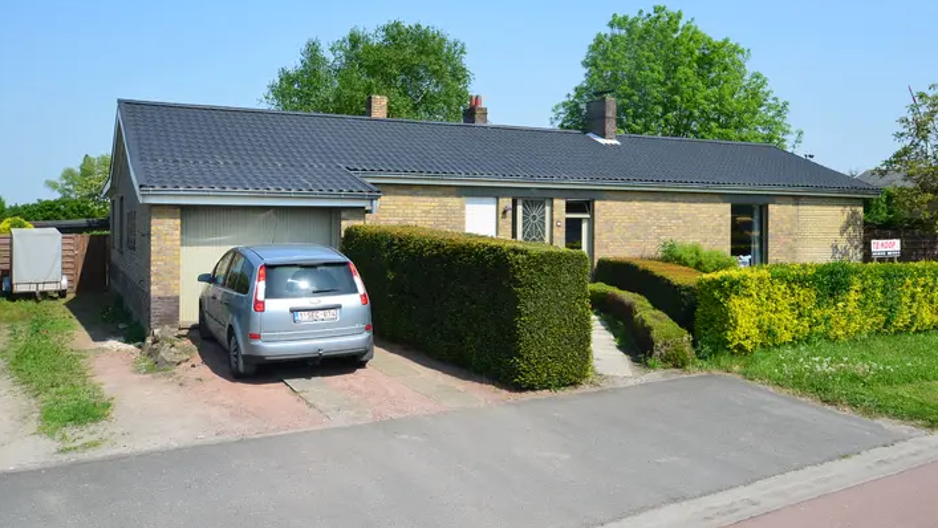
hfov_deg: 61.0
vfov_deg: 36.6
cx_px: 471
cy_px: 219
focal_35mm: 32
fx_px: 796
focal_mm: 20
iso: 160
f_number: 8
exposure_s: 1/250
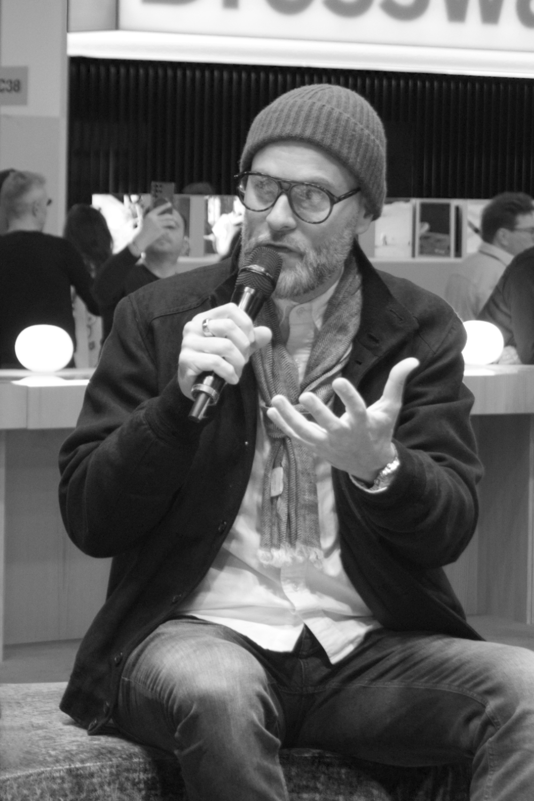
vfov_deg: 24.6
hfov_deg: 16.6
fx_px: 1835
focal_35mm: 82
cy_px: 400
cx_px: 267
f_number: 5.6
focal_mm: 55
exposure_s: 1/60
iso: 560
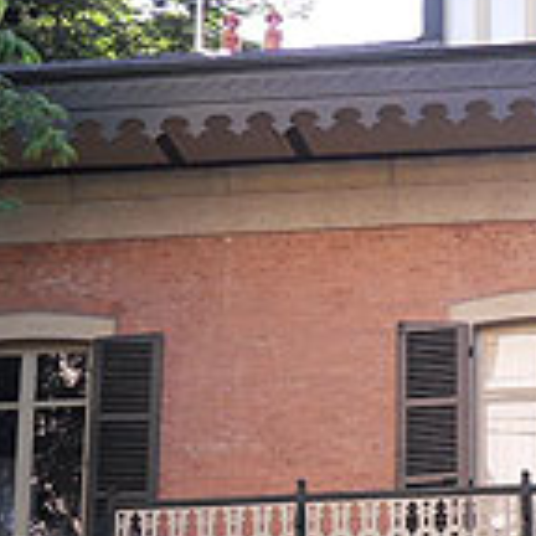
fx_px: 2418
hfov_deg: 12.5
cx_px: 532
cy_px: 480
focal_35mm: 138
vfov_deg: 12.6
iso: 100
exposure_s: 1/125
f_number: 4.5
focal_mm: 9
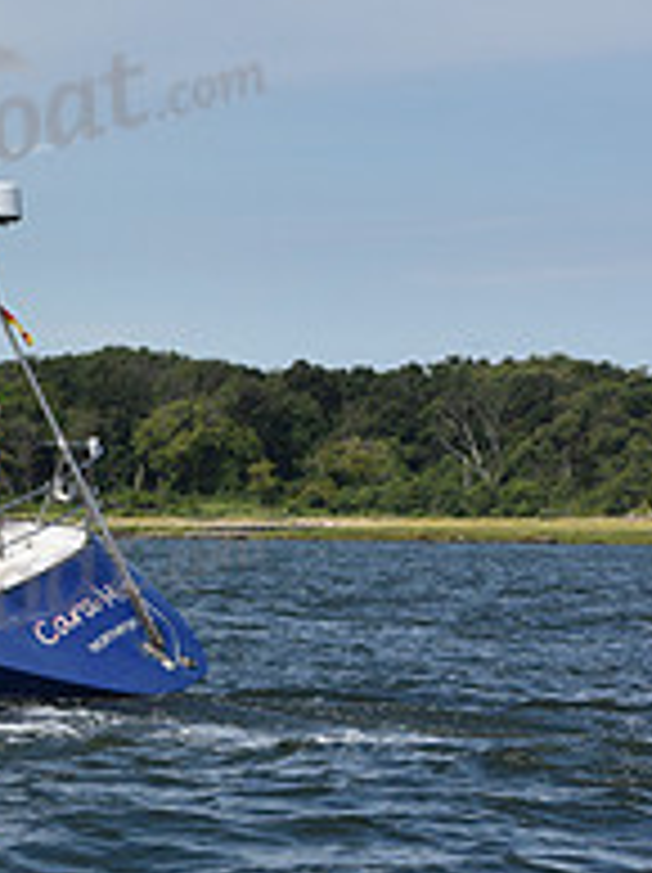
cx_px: -598
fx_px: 5437
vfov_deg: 9.2
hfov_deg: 6.7
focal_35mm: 216
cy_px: 439
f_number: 11
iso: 320
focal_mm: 75
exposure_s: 1/1000
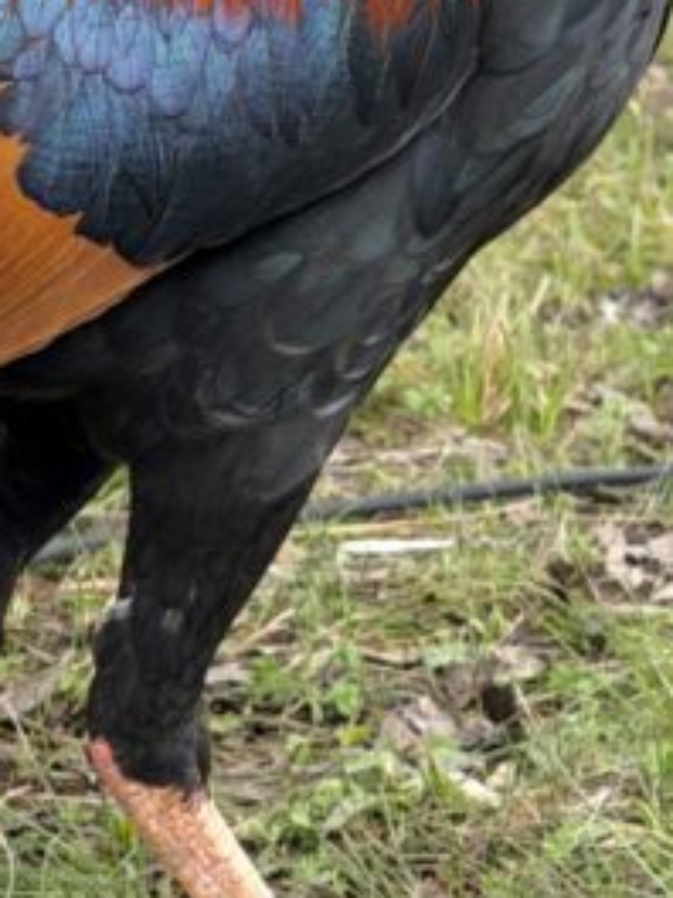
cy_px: -102
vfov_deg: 10.5
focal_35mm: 186
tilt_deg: -3.3
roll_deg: -3.2
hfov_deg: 7.9
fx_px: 4822
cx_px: -214
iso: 80
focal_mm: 6.76
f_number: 1.78
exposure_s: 1/987
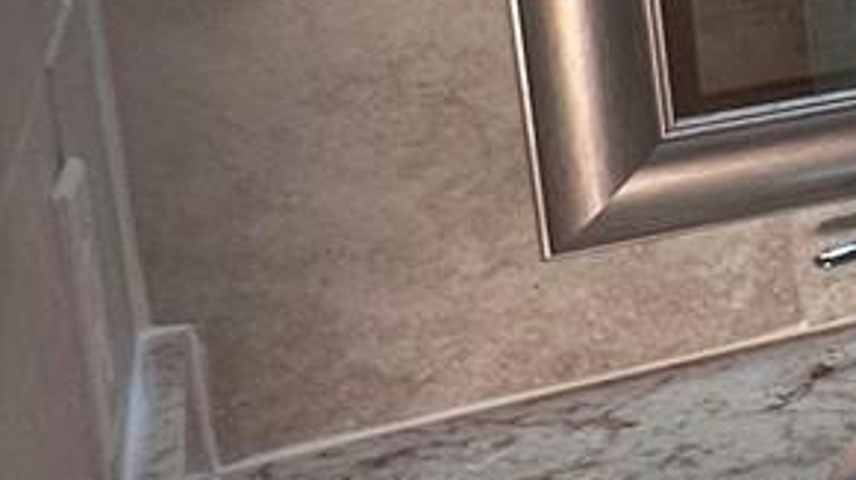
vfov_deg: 13.8
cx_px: 2115
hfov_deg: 14.5
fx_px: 1905
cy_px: -159
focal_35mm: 84
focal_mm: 2.22
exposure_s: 1/120
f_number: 2.2
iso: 80
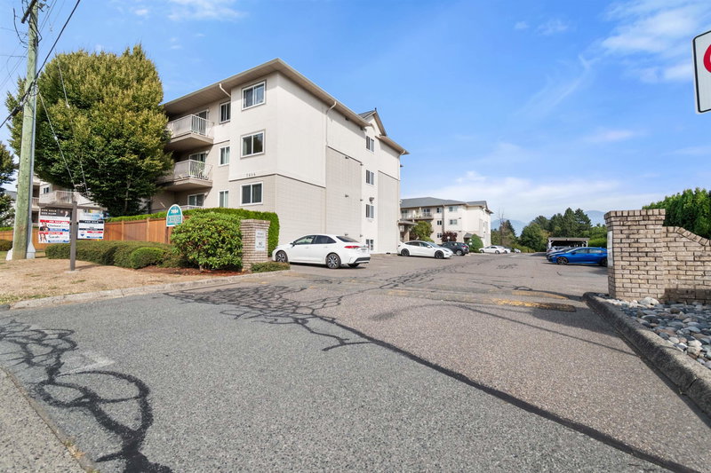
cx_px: 356
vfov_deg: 77.3
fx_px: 296
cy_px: 236
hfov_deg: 100.4
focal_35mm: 15
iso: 320
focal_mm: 10
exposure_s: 1/1600
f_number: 7.1
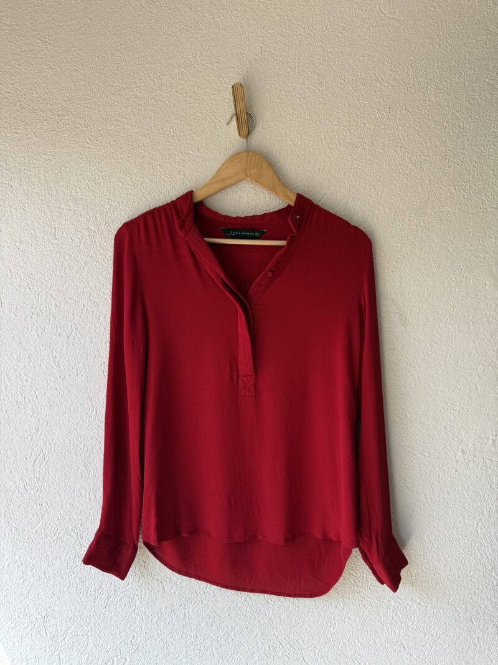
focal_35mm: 24
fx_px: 460
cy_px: 332
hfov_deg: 56.8
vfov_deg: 71.6
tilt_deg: -1.5
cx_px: 249
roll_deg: +1.0
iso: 80
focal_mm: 6.76
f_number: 1.78
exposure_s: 1/381
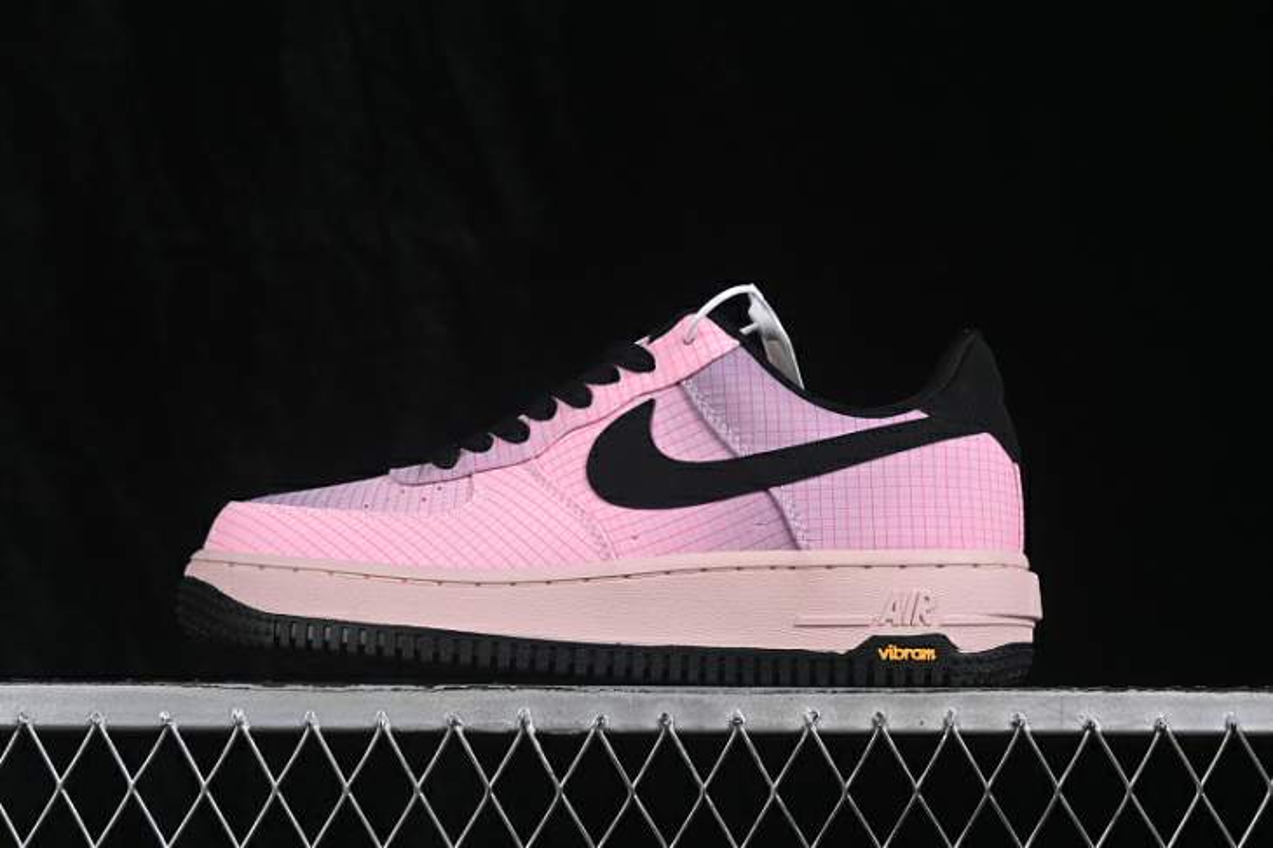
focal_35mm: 75
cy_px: 424
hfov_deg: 27.0
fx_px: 2651
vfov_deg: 18.2
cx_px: 636
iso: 160
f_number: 8
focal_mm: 50
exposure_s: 1/80
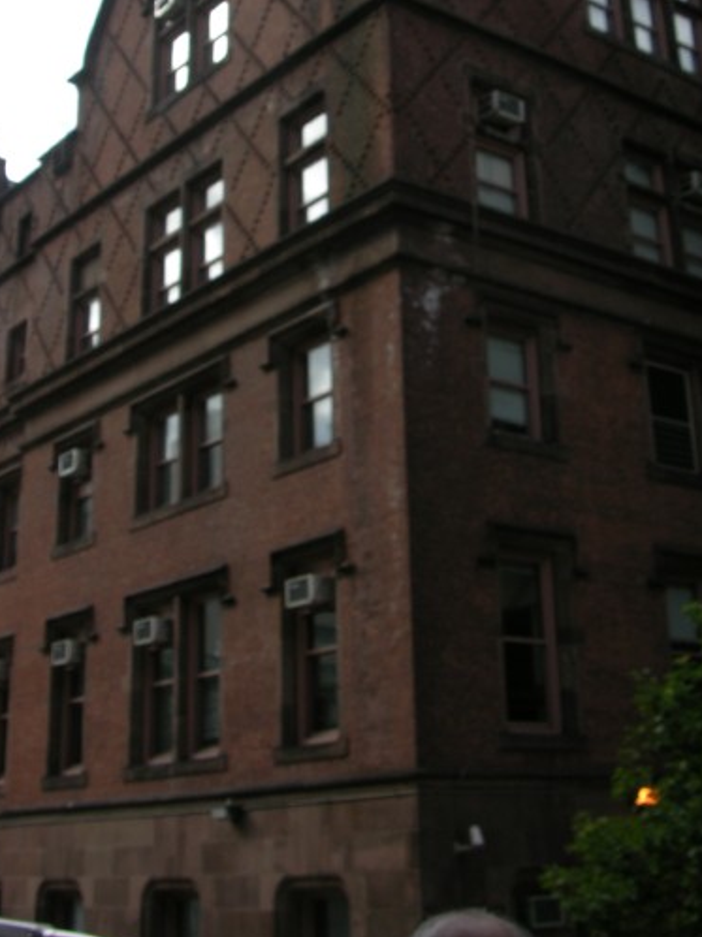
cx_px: 378
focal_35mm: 54
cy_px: 226
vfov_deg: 34.7
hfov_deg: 27.0
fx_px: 1461
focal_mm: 8.9
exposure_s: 1/151
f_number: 5
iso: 50
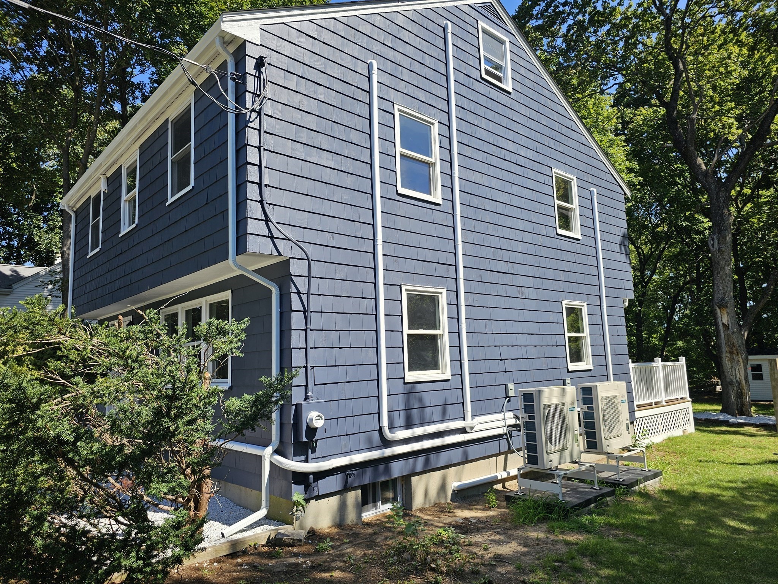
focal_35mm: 23
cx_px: 389
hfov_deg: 73.9
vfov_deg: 58.9
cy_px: 292
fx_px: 517
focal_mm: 6.3
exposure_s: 1/457
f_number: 1.7
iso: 10
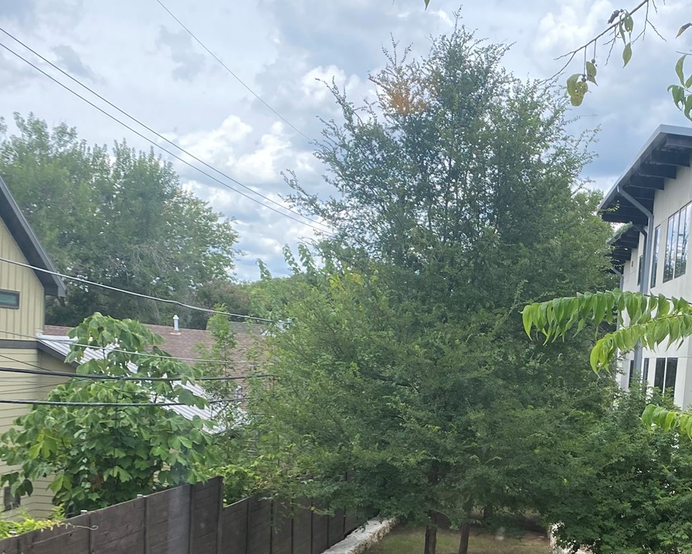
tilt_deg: -5.7
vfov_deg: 25.6
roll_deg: -5.5
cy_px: 480
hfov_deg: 30.0
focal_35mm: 58
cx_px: 711
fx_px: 1188
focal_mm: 4.25
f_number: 1.8
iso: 32
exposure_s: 1/604
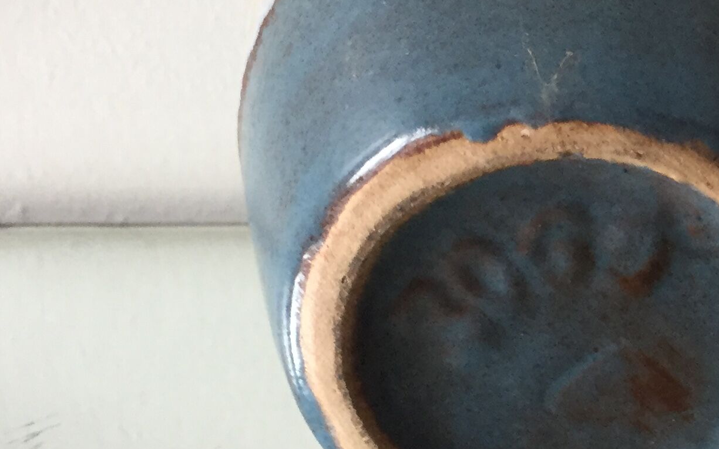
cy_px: 247
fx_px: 1607
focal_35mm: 82
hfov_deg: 24.5
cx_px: 648
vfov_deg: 15.9
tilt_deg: -24.1
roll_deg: -3.6
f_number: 2.2
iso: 160
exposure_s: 1/33
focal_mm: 4.15
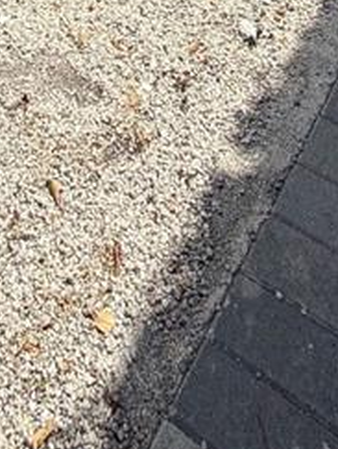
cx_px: 113
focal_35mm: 69
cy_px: -573
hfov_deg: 21.3
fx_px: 896
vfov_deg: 16.2
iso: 20
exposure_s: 1/901
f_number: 2.2
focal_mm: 2.22
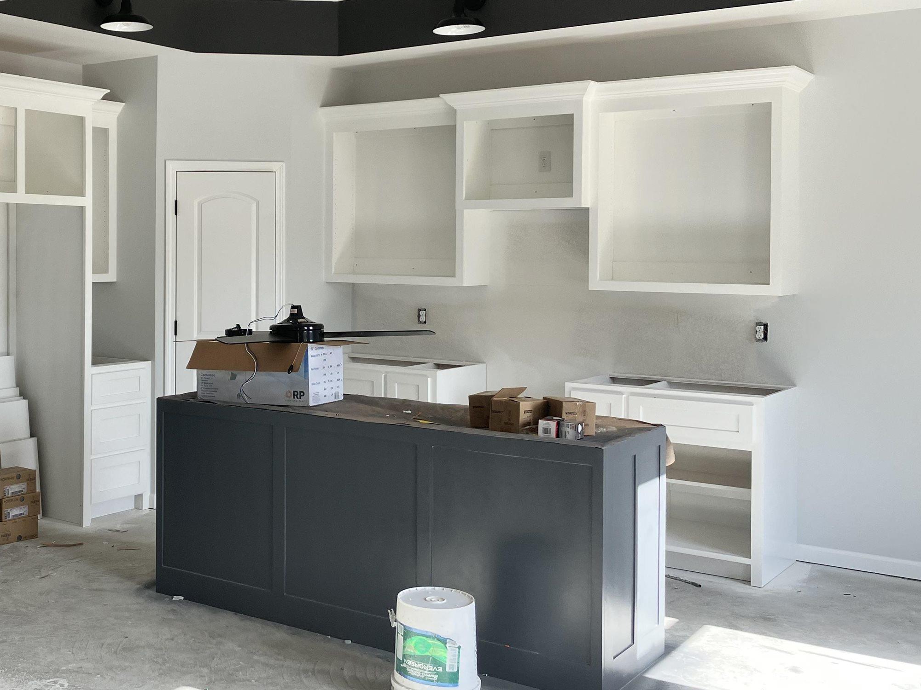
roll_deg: -1.2
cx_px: 272
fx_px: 1144
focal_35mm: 43
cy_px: 250
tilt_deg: -0.7
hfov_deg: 42.9
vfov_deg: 33.4
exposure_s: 1/121
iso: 32
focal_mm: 3.99
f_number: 1.8
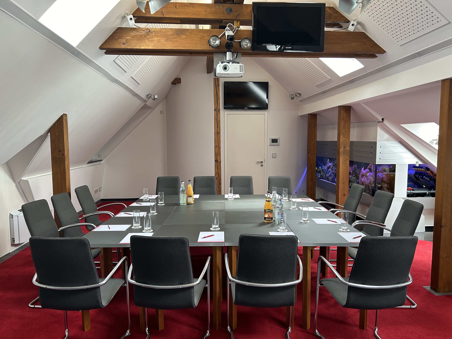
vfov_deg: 53.1
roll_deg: +0.4
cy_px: 170
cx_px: 226
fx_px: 339
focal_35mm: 26
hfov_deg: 67.3
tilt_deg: -5.3
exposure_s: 1/121
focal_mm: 5.7
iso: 100
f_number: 1.5
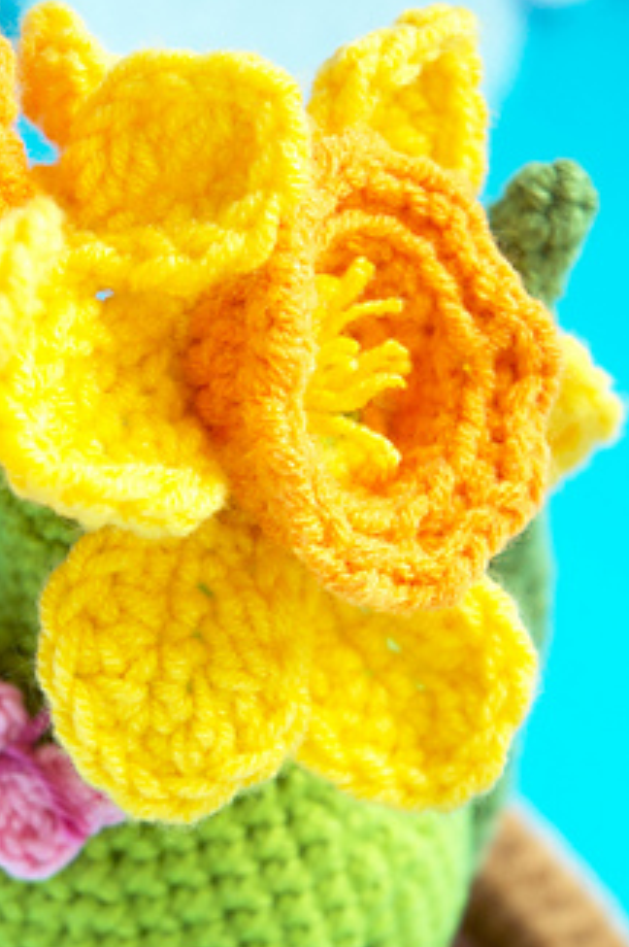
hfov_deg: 6.6
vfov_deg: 9.9
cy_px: 592
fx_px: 5436
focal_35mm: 207
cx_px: 105
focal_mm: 70
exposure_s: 1/40
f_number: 4.5
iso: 200
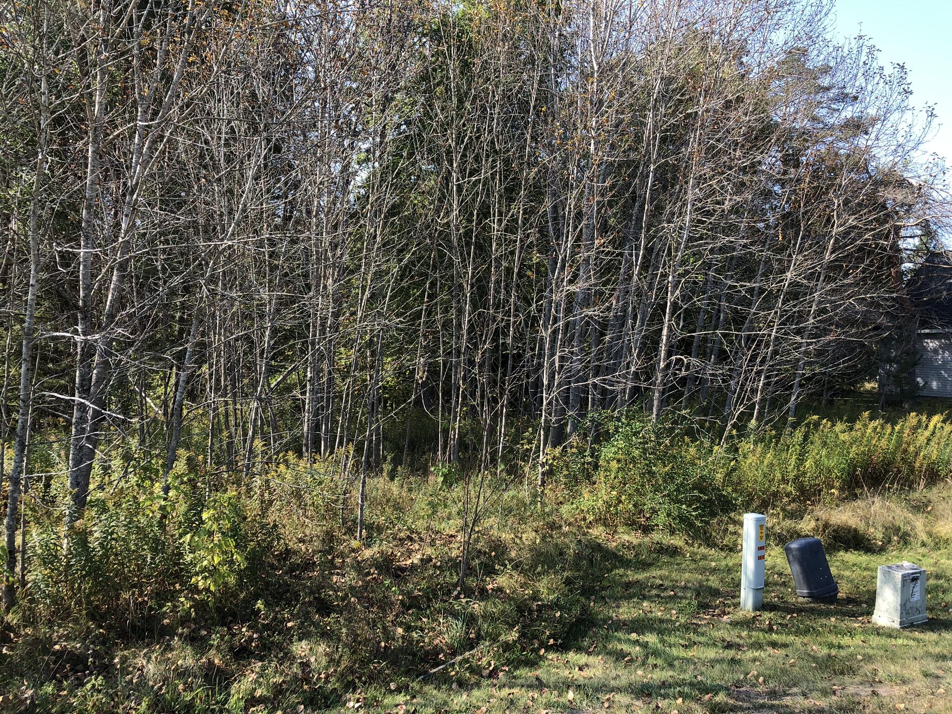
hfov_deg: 63.4
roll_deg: -2.4
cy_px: 357
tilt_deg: +1.1
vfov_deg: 49.7
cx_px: 476
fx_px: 770
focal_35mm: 28
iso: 20
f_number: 1.8
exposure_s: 1/343
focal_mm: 3.99
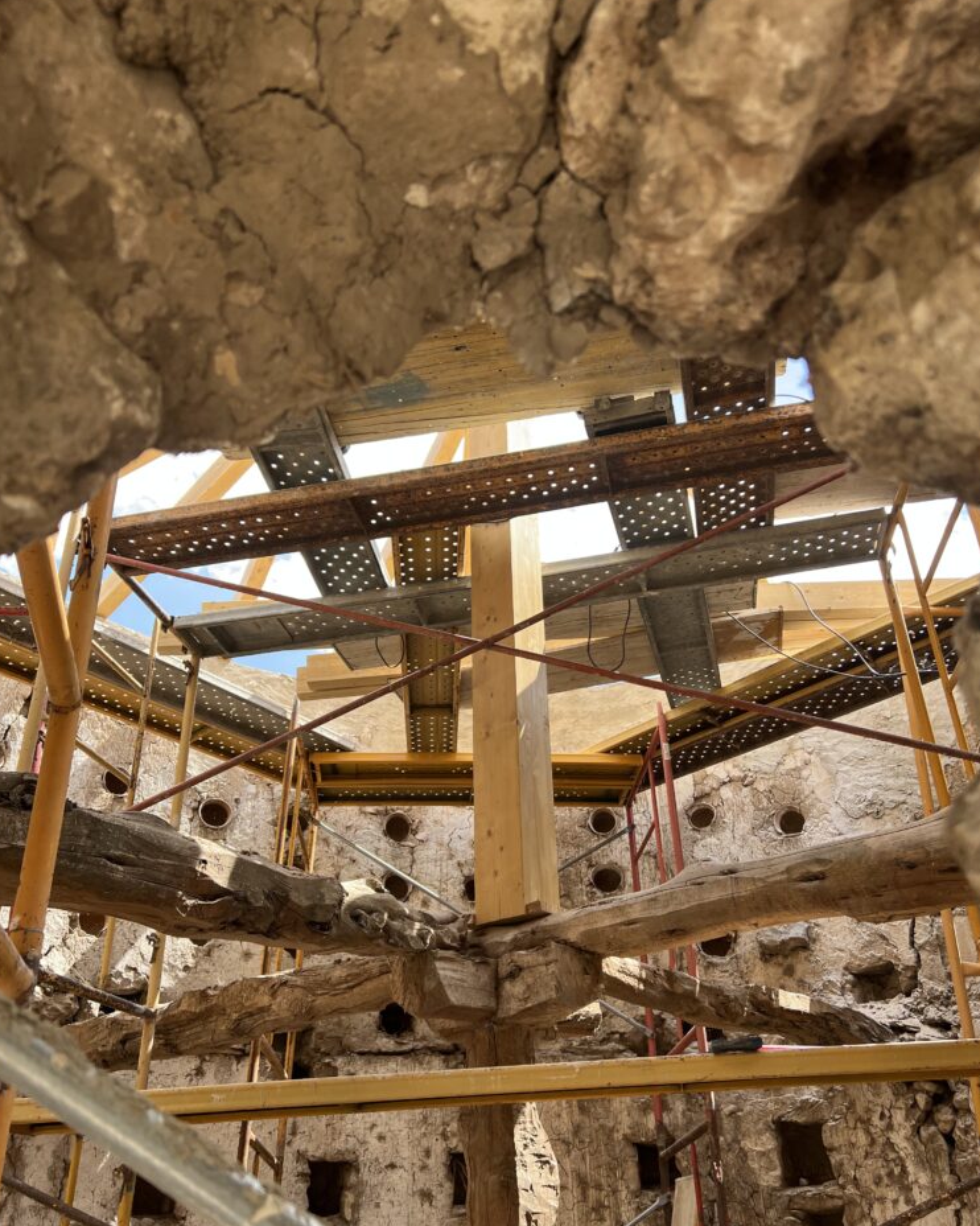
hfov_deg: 51.5
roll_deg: +2.7
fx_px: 1015
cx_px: 493
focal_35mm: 28
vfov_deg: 62.2
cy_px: 637
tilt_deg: +30.9
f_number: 1.5
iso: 50
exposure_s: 1/769
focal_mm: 5.7
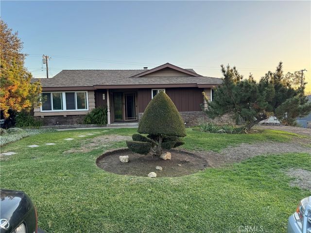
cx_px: 156
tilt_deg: -3.4
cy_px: 116
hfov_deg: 71.6
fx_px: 216
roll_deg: +2.4
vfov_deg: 56.8
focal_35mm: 24
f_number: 1.78
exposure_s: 1/428
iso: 80
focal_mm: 6.76
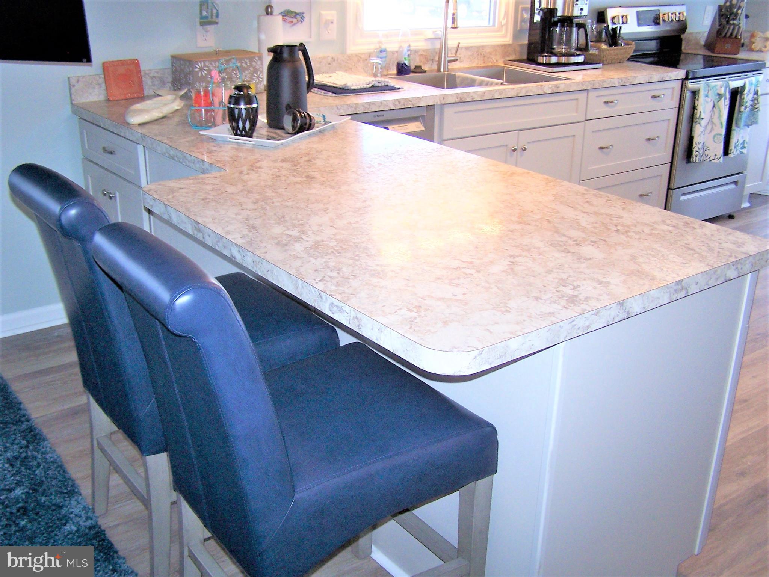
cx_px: 384
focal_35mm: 38
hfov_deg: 49.0
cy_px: 288
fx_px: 844
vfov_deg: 37.7
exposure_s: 1/60
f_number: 2.8
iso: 140
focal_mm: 6.3
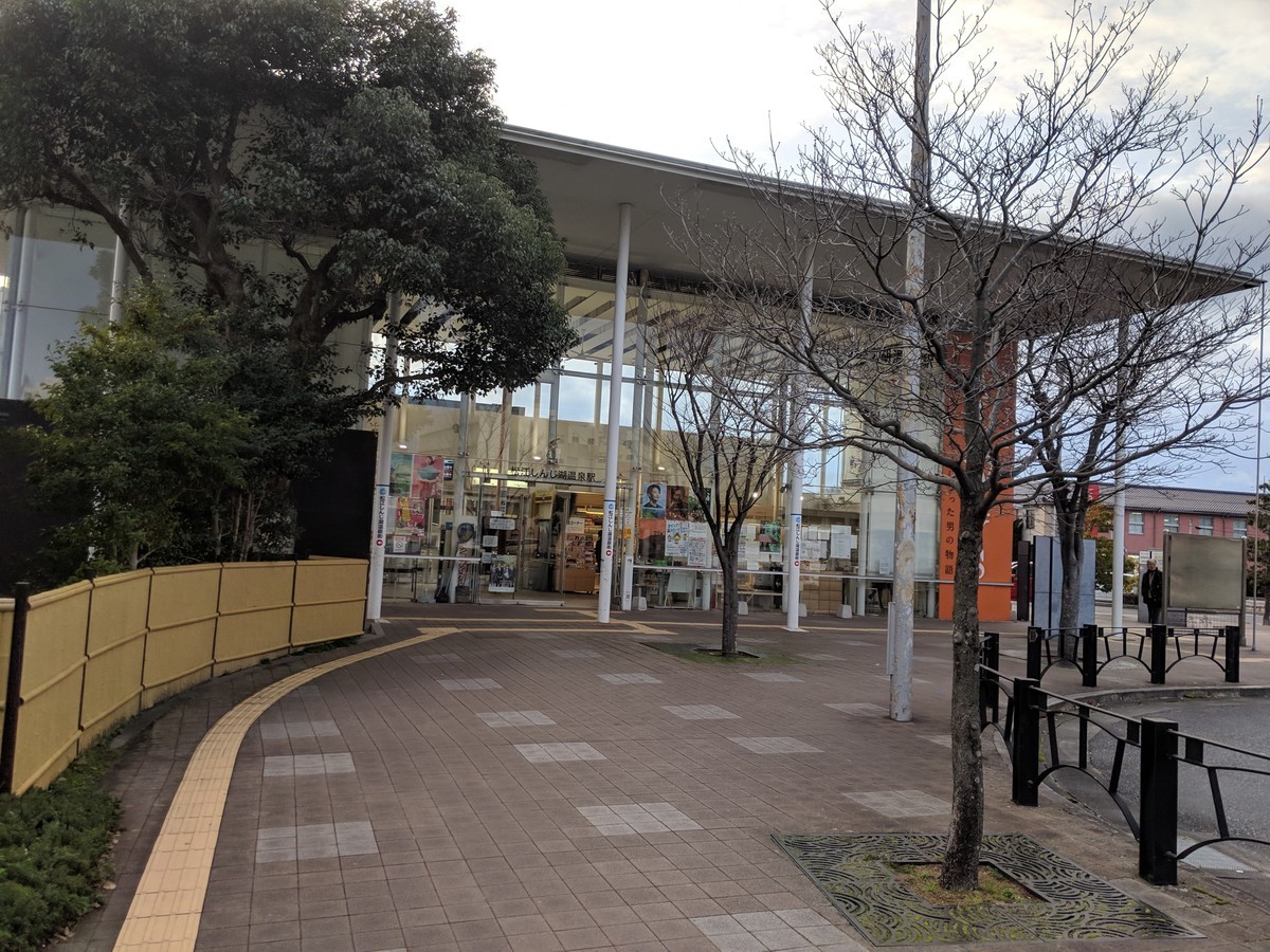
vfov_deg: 51.4
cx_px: 635
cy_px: 476
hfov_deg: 65.3
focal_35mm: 27
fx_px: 991
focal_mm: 4.44
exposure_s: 1/405
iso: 56
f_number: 1.8
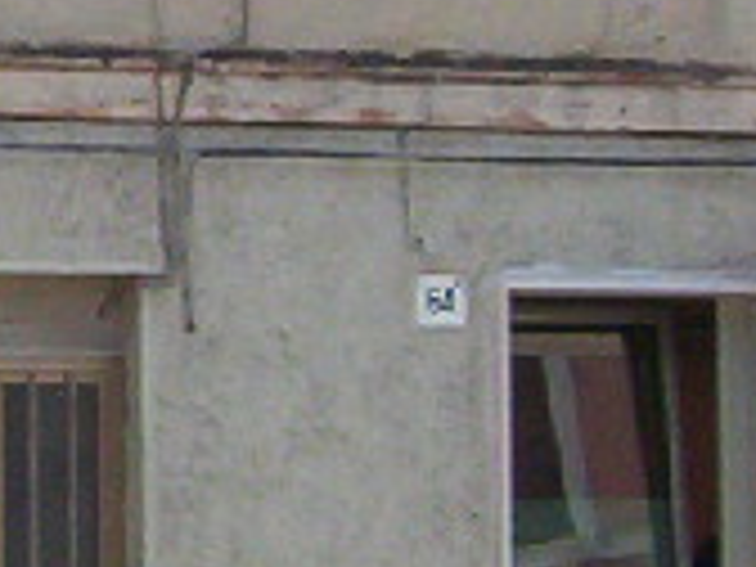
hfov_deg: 7.6
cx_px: -670
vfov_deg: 5.8
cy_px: -162
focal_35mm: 253
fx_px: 5525
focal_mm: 5.54
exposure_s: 1/457
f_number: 5.24
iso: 100
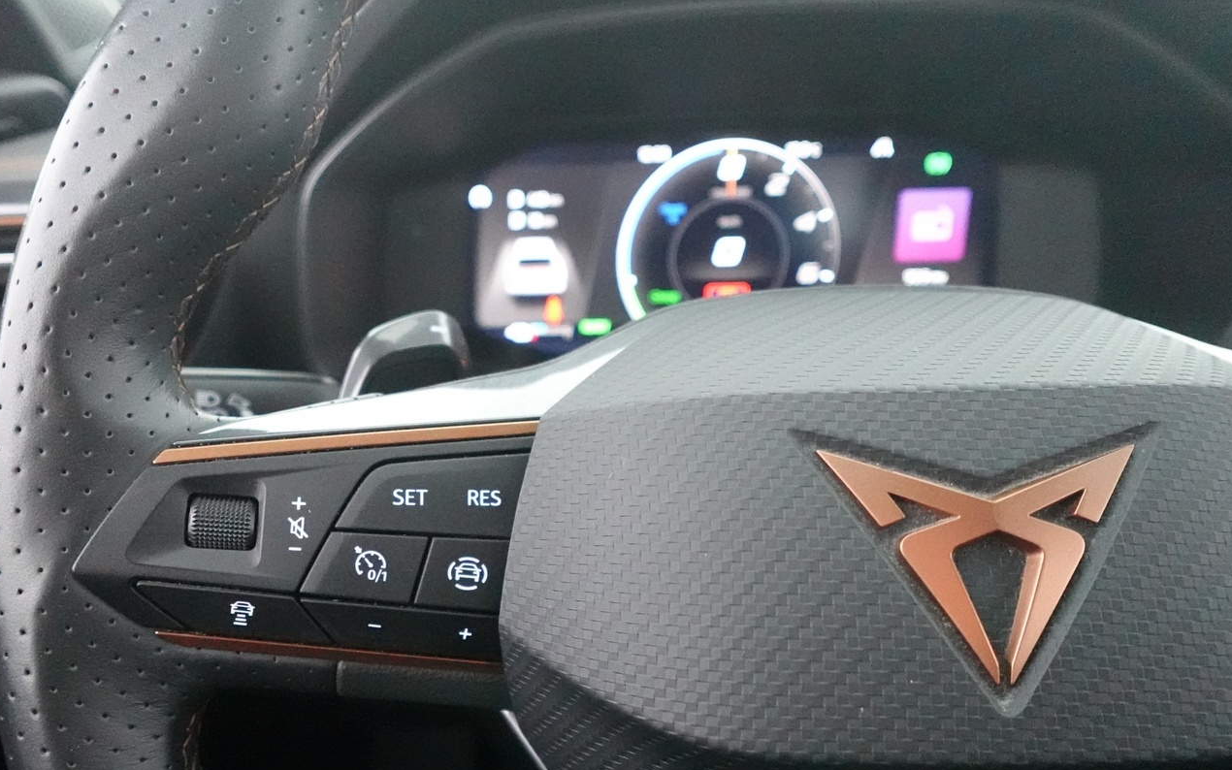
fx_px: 873
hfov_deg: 70.1
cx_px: 540
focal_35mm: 26
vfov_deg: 46.8
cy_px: 515
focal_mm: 7.6
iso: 6400
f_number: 2
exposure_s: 1/80
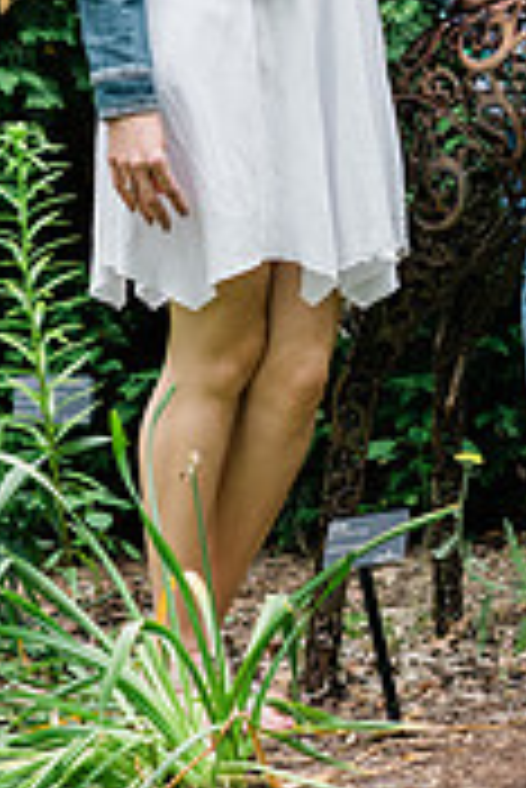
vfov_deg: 9.3
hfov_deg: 6.3
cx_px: 526
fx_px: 4768
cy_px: -72
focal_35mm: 218
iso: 640
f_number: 2.8
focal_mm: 85
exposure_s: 1/160
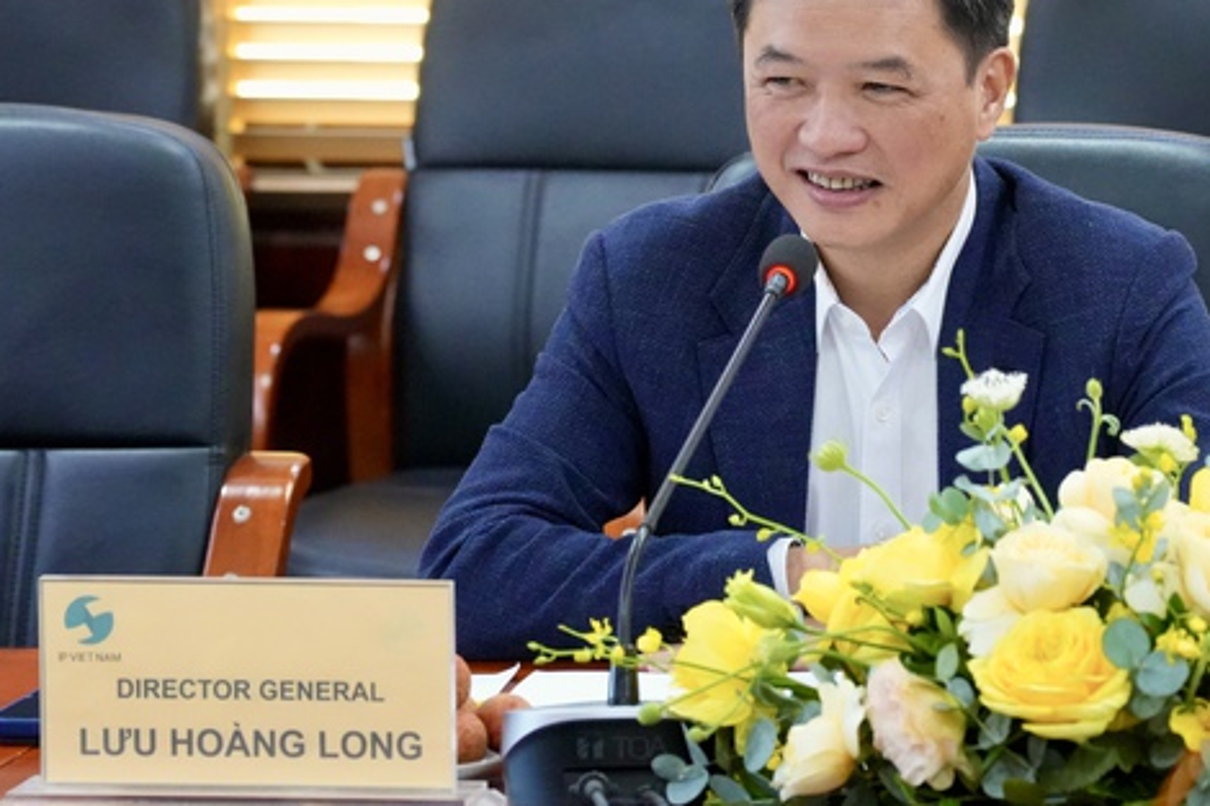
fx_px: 5409
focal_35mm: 161
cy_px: 291
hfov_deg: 12.7
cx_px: 896
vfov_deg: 8.5
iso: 4000
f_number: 4
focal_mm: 70
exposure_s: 1/125
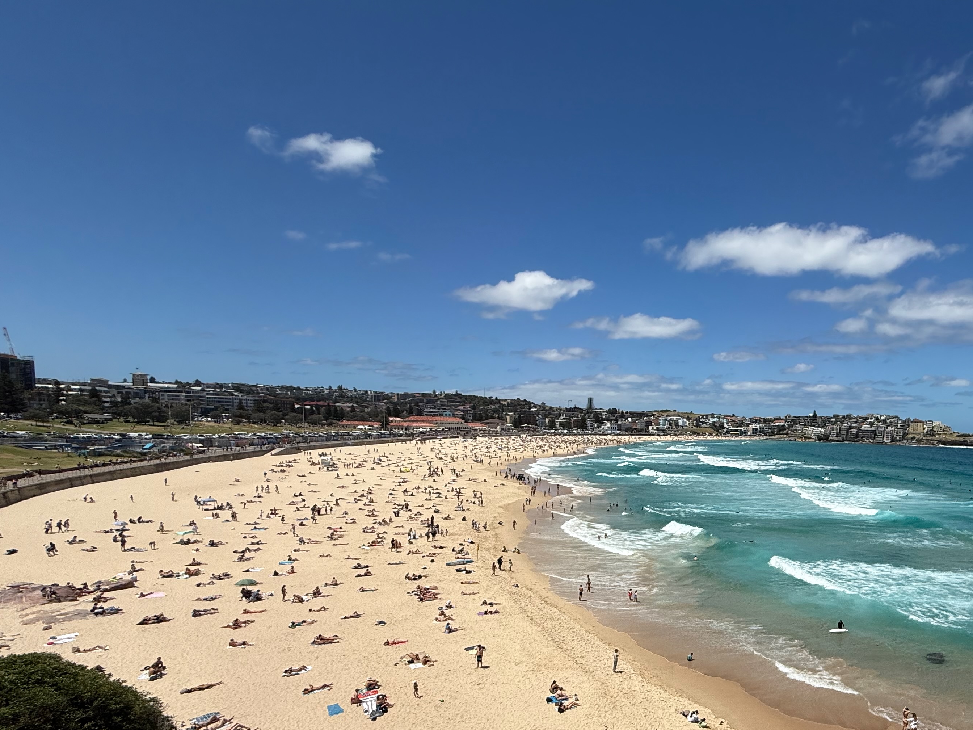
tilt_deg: -5.0
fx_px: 590
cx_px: 698
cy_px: 471
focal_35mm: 21
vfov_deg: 62.3
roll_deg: -1.8
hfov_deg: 74.7
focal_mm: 2.22
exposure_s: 1/6173
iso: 50
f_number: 2.2
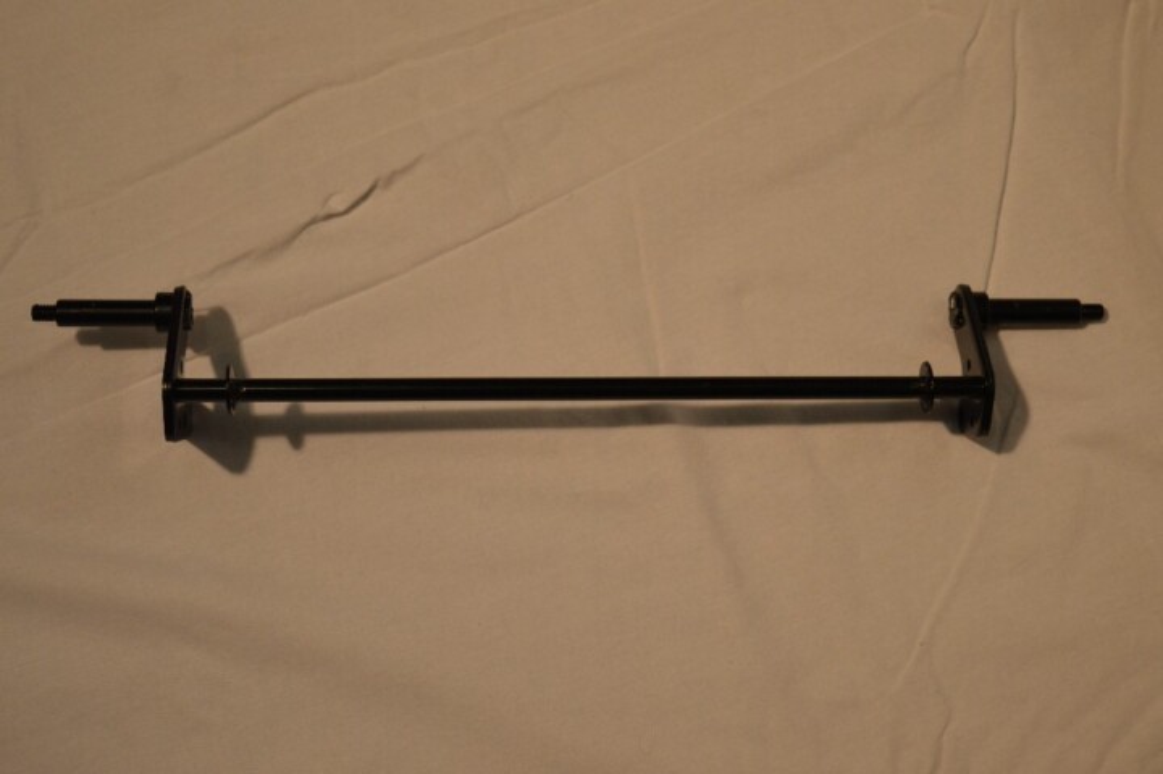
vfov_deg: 20.1
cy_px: 387
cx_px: 582
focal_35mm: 68
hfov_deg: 29.9
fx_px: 2179
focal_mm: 45
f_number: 5
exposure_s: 1/100
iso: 400
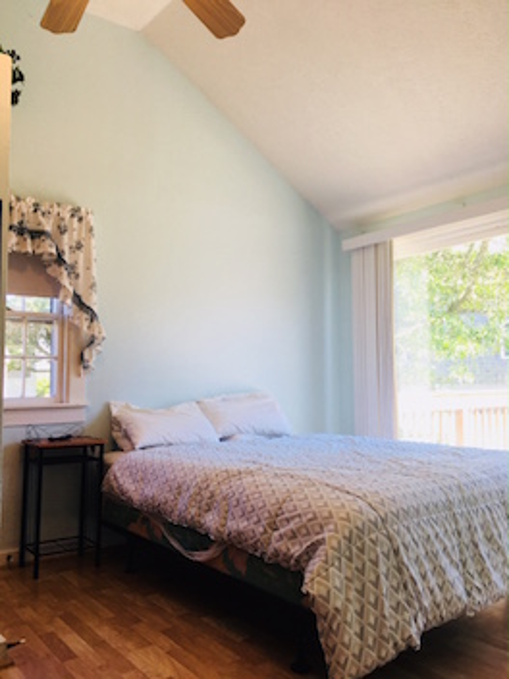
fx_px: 569
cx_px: 254
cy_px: 340
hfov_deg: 48.2
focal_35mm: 29
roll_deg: -0.4
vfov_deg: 61.7
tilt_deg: +4.9
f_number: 2.2
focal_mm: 4.15
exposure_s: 1/120
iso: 40
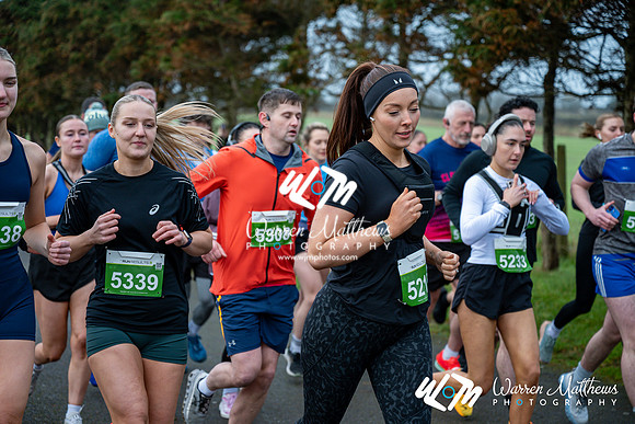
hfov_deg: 28.8
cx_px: 318
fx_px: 1235
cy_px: 212
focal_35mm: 70
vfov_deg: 19.5
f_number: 2.8
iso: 450
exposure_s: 1/1250
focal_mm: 70
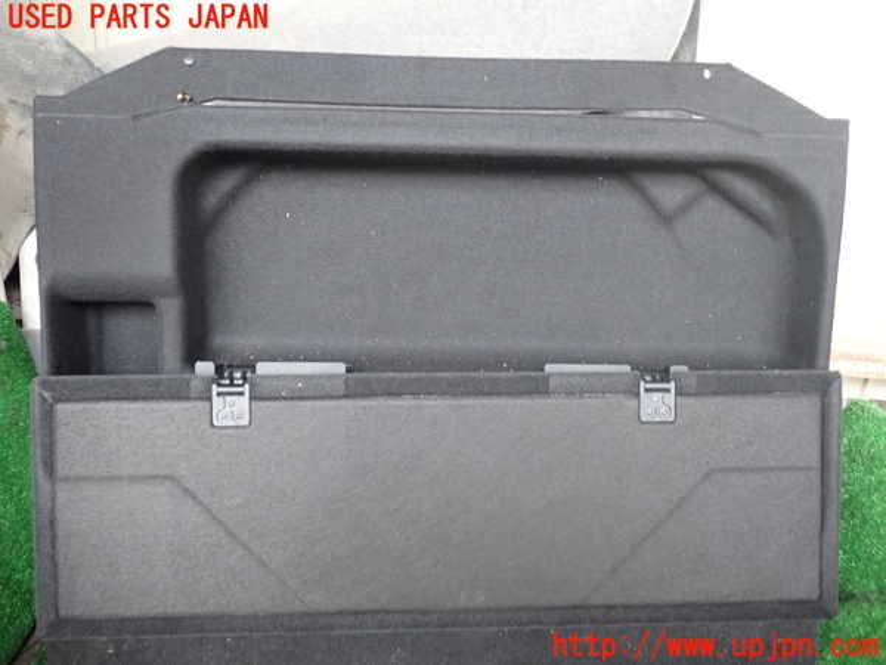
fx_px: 768
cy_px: 332
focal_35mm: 30
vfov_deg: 46.8
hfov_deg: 60.0
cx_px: 443
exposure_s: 1/30
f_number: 2.3
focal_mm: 5.4
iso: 200
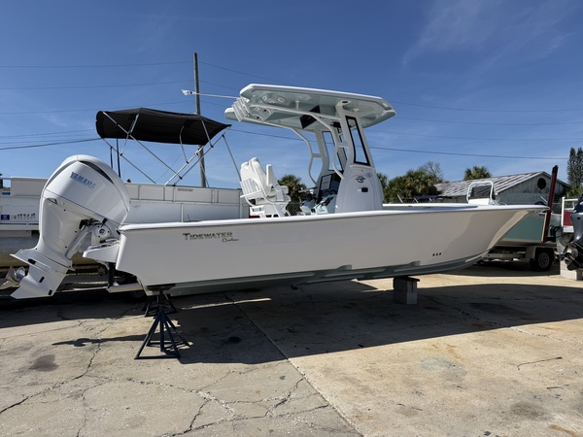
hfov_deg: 71.6
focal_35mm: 24
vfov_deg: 56.8
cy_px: 218
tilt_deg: -0.8
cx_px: 292
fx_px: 404
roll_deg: +1.9
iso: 80
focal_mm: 6.76
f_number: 1.78
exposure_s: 1/8130
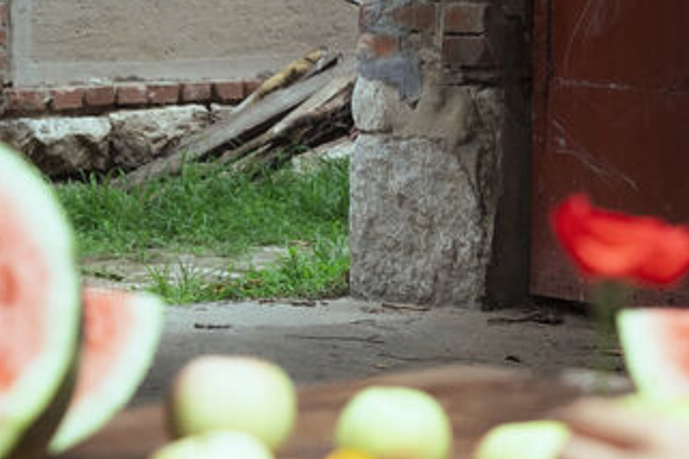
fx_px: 3789
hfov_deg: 10.3
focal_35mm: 198
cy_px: 181
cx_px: 693
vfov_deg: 6.9
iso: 500
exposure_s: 1/125
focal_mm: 53
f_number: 4
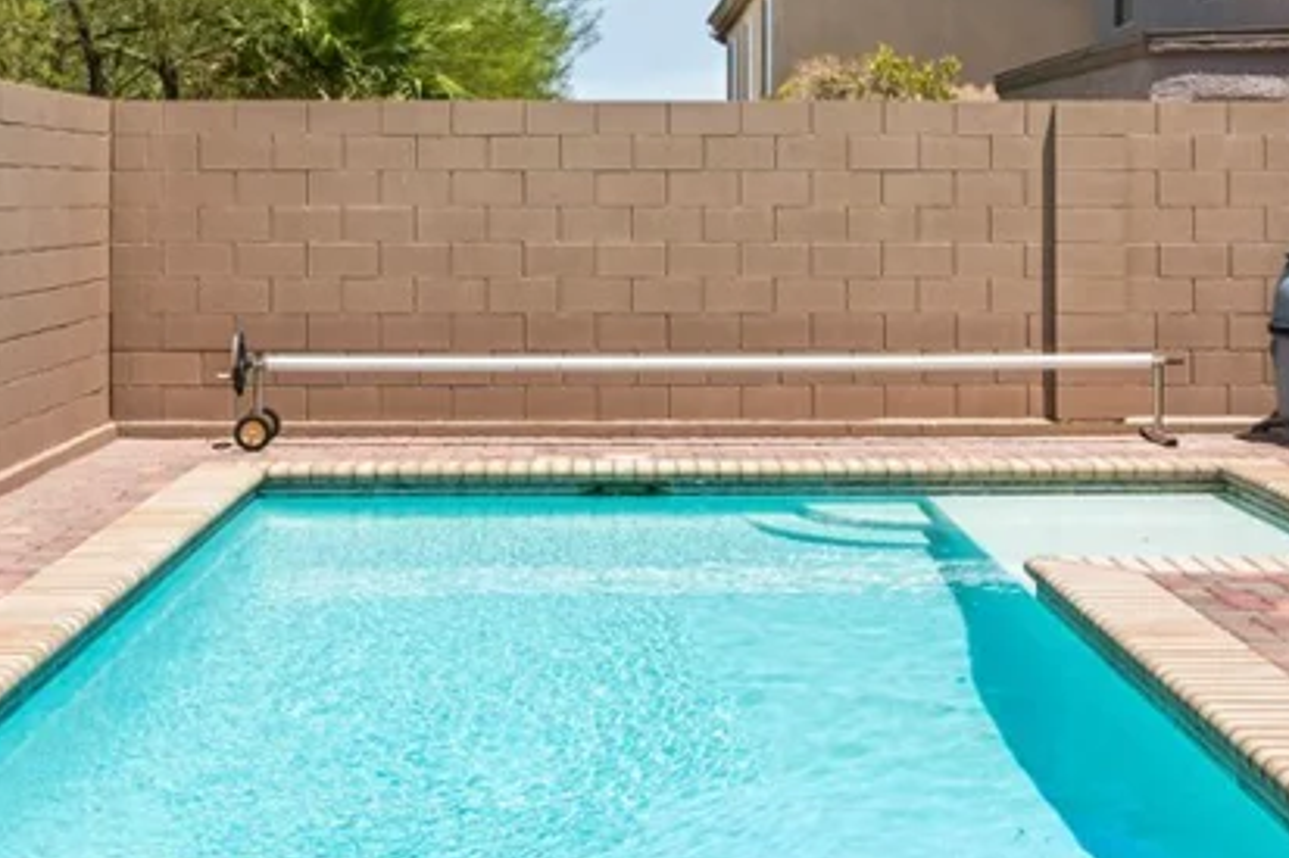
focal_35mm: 62
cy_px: 206
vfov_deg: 21.7
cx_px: 649
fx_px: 2219
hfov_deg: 32.4
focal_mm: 25
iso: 400
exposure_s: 1/8000
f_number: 8
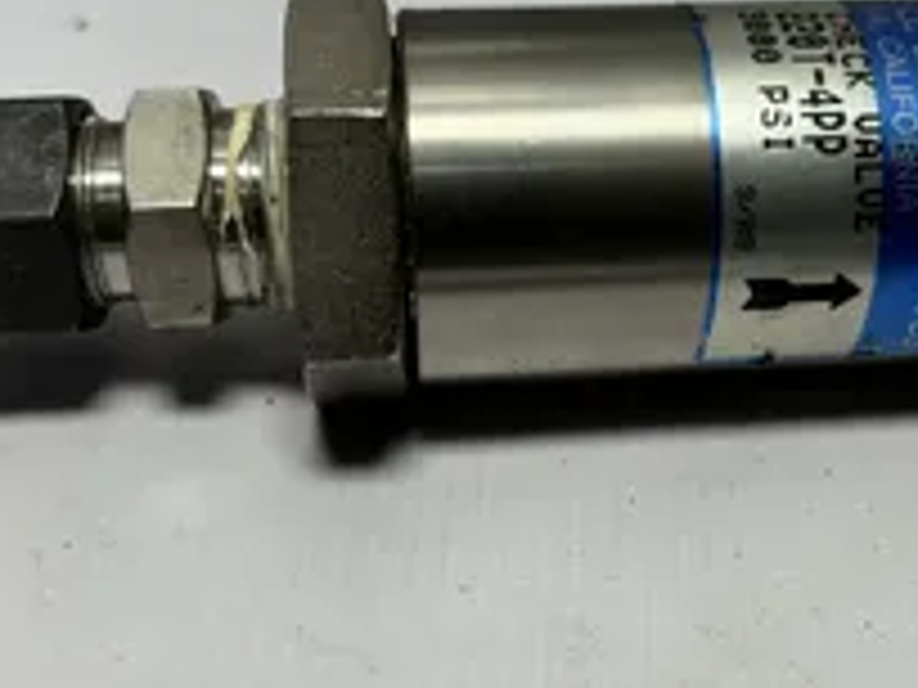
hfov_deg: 37.2
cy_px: 292
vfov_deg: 28.5
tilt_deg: -42.0
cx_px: 585
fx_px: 1352
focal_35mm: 51
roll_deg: -5.3
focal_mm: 5.96
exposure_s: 1/517
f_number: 1.6
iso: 50
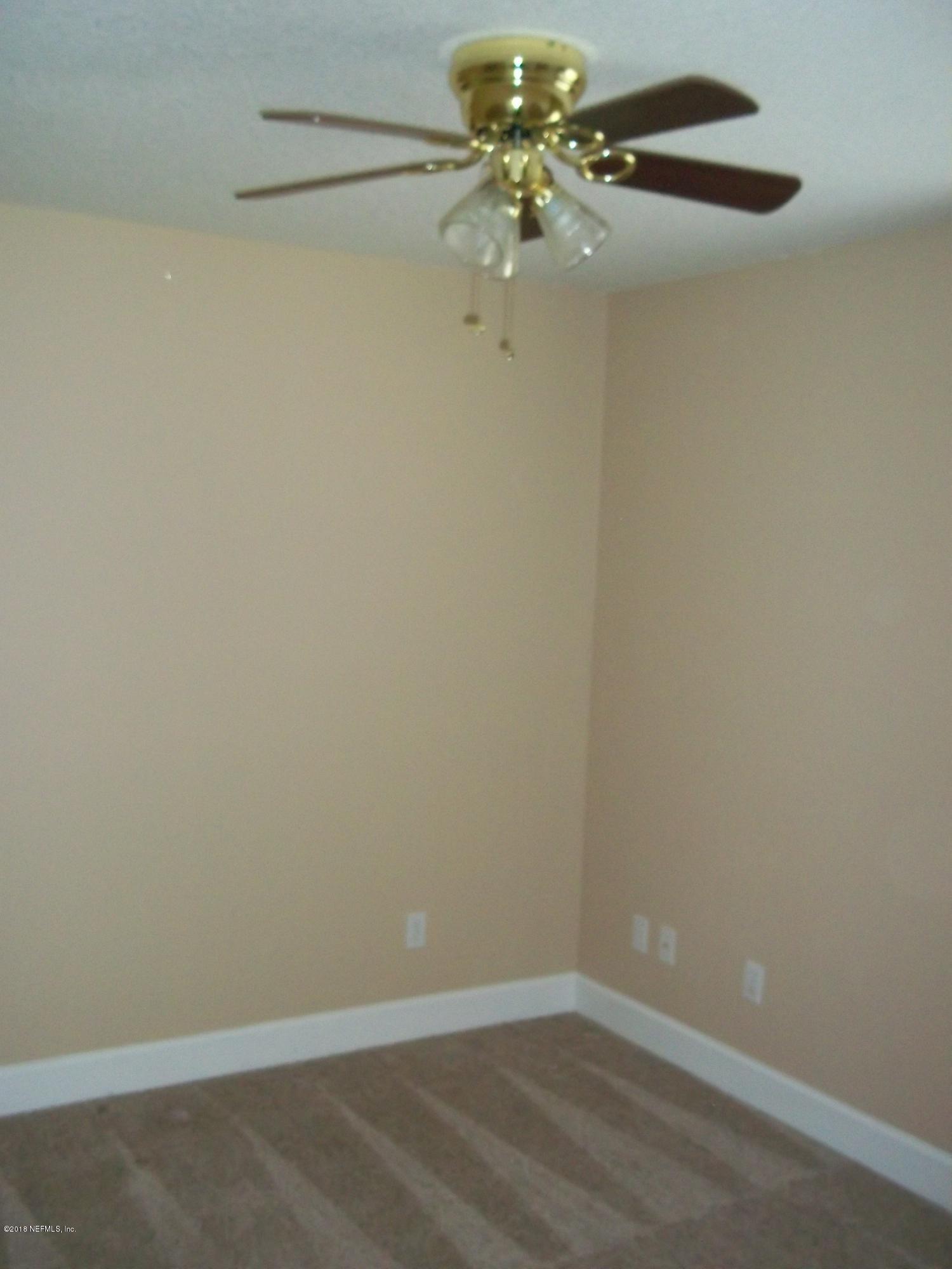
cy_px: 634
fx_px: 1320
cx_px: 476
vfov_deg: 51.4
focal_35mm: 36
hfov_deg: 39.7
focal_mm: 6.5
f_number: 3.1
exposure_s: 1/30
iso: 320
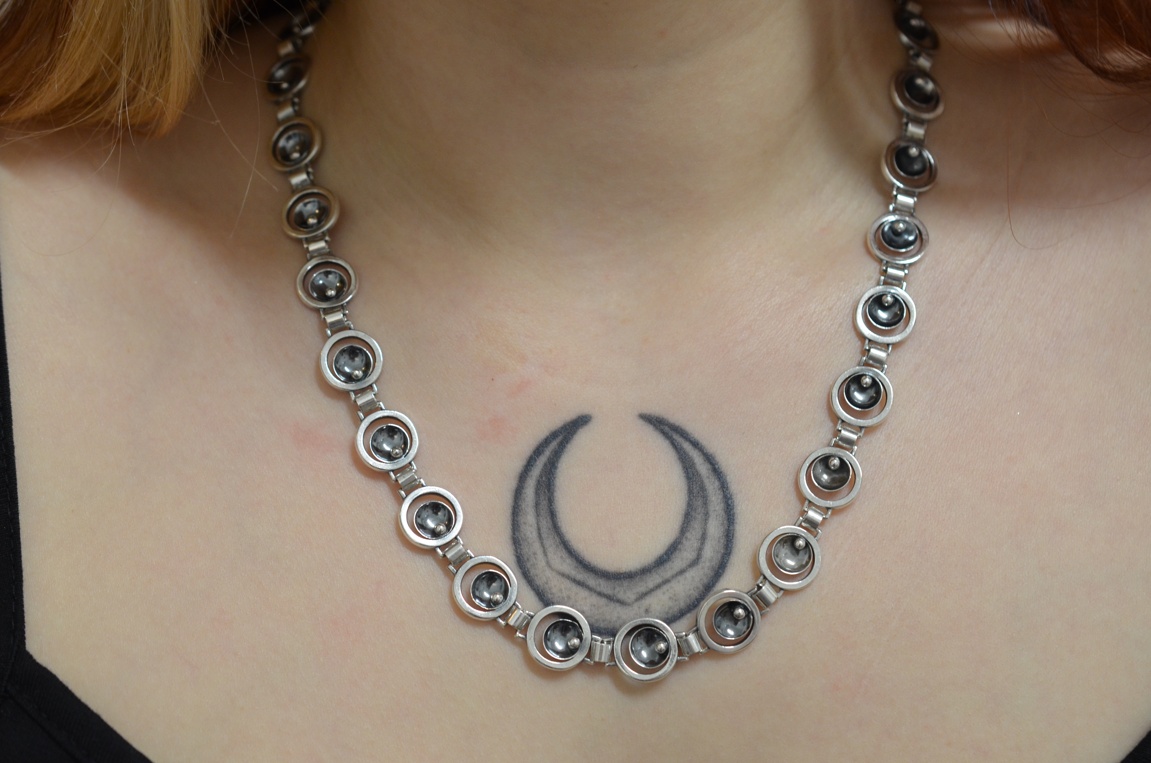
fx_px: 1978
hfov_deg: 32.4
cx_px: 561
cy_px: 392
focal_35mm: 62
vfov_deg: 21.8
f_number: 4.5
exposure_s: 1/60
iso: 800
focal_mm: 40
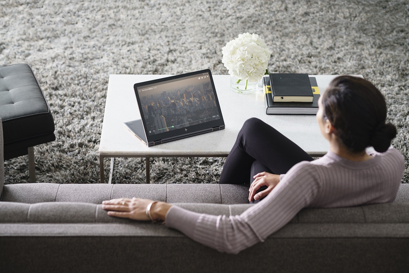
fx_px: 1023
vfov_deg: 15.2
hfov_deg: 22.6
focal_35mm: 90
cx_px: 204
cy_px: 136
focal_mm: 90
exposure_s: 1/125
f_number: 4
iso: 200
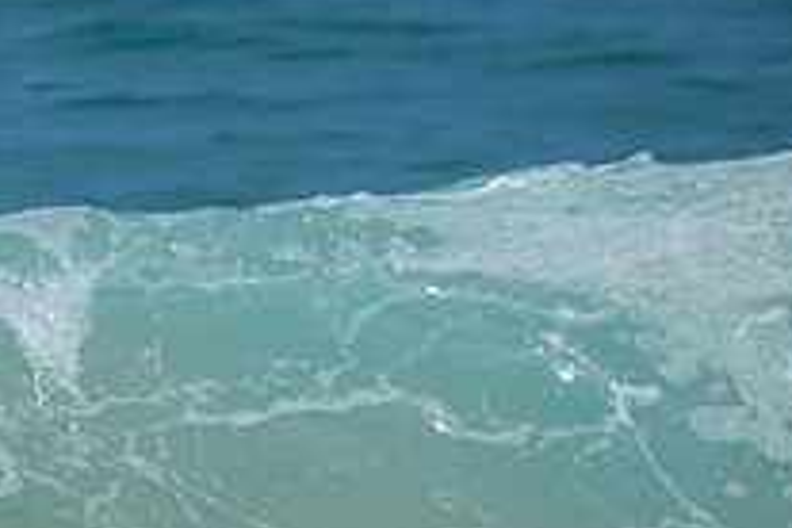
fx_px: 67601
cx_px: -130
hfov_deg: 0.7
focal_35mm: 3073
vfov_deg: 0.4
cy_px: 352
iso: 250
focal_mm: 800
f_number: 6.3
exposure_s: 1/2500
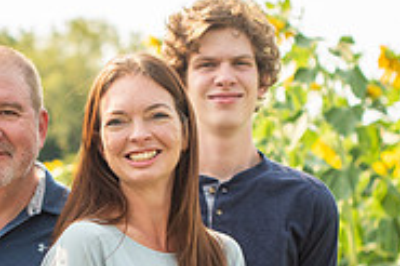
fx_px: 1743
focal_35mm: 157
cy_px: 321
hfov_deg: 13.0
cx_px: 17
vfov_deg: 8.6
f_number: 2.8
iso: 200
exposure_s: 1/1250
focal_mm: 50
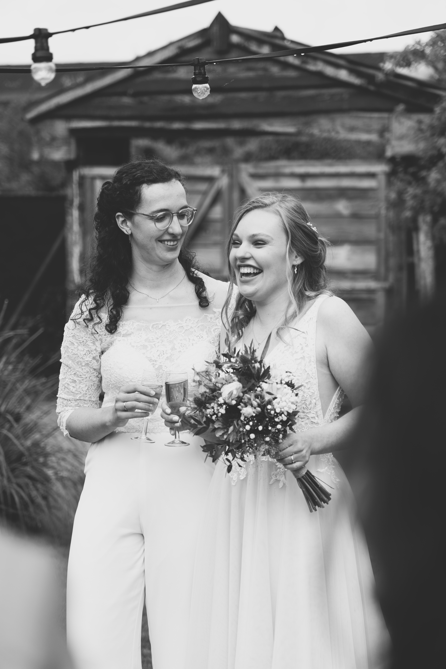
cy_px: 334
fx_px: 1951
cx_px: 223
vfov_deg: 19.5
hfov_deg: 13.0
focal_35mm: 105
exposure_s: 1/640
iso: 100
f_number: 4
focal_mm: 105
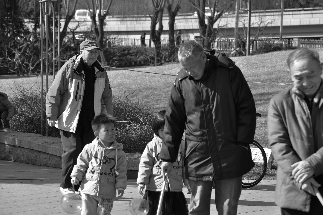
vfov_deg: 8.9
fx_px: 1371
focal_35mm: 153
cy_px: 108
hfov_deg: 13.4
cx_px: 162
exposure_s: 1/250
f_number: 8
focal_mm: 102
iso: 200
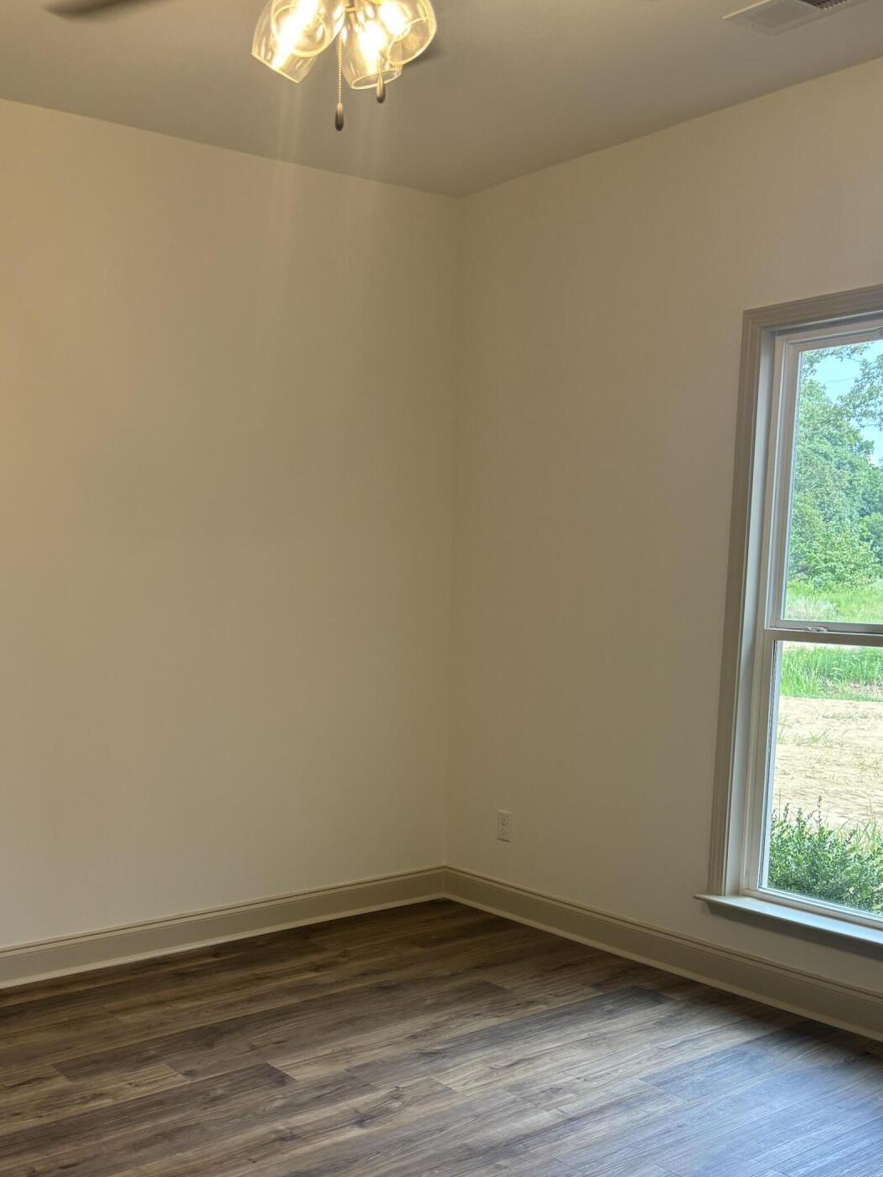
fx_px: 1258
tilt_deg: -11.4
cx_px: 374
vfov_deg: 49.1
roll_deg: -1.2
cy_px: 806
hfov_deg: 38.6
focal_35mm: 37
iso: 100
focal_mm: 5.96
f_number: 1.6
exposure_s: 1/120
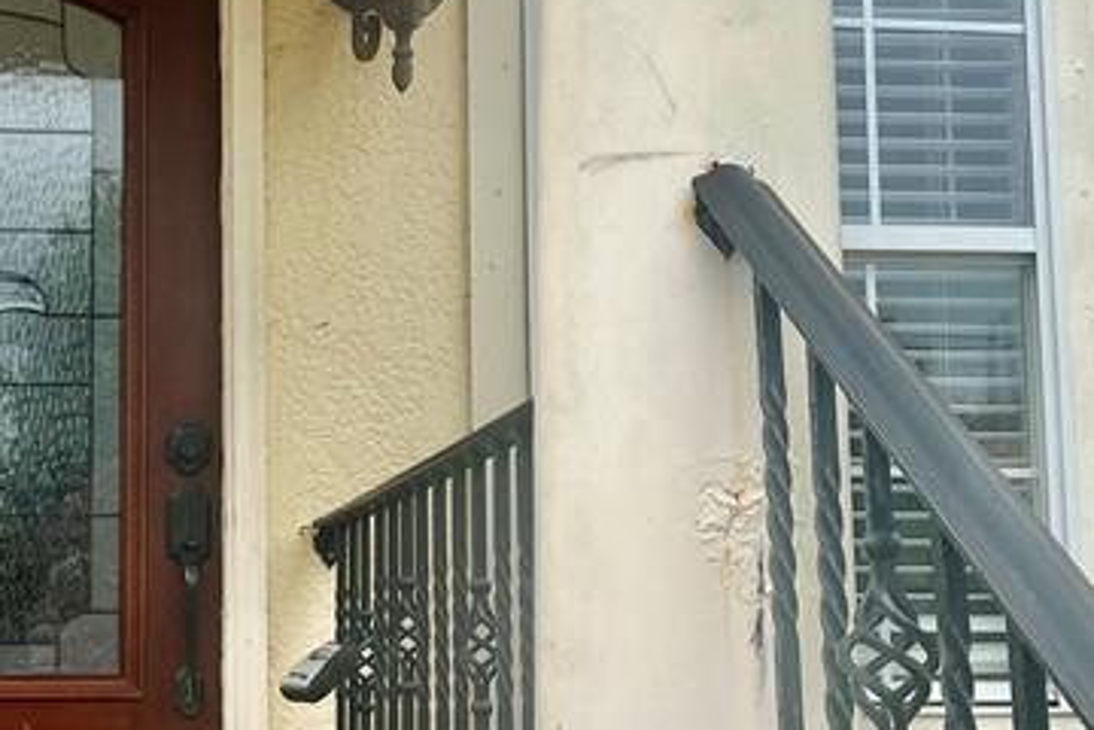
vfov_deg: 17.7
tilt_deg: +8.8
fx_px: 2340
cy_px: 347
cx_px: 234
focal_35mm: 77
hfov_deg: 25.9
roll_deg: +0.8
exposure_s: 1/1372
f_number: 1.6
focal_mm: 5.1
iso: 50
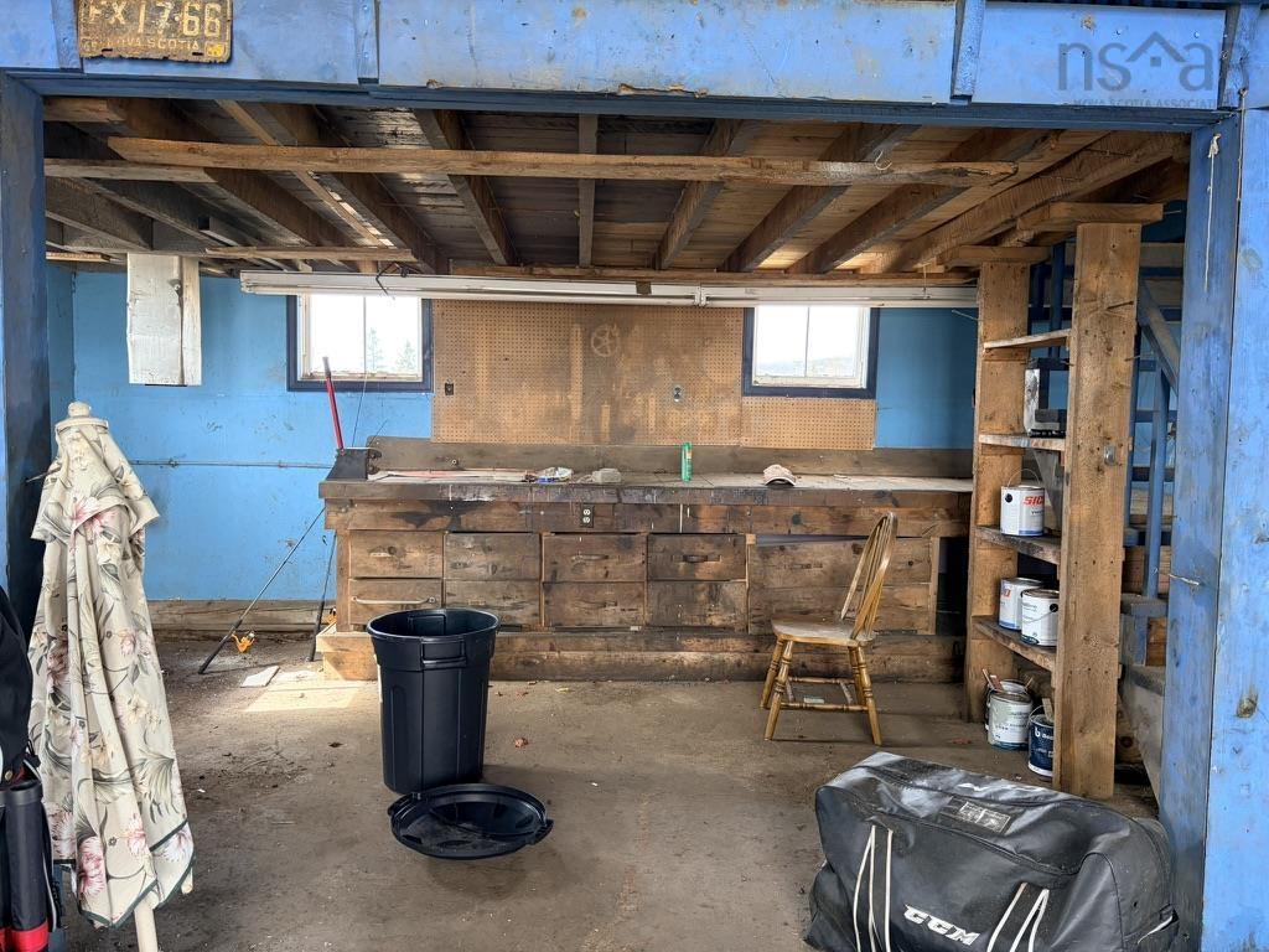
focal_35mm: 26
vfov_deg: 53.1
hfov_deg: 67.3
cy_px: 476
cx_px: 634
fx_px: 953
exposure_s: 1/92
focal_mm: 5.96
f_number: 1.6
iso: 125
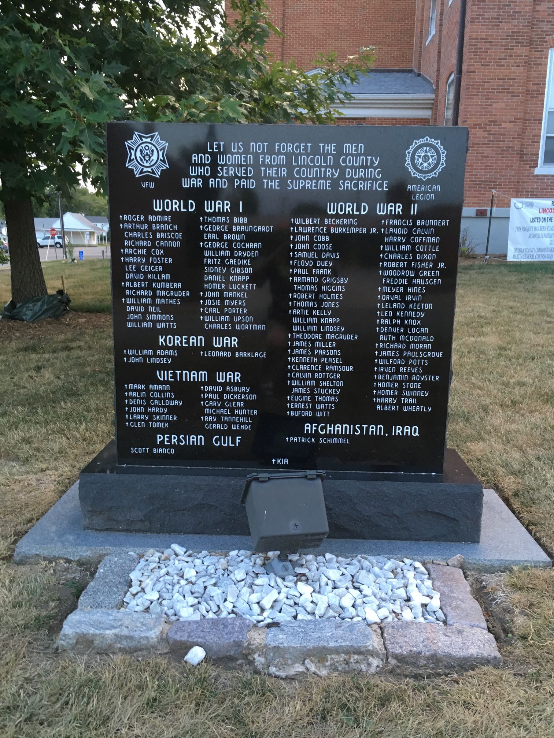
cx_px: 277
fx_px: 619
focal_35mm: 29
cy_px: 369
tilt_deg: -11.8
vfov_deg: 61.7
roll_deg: -2.0
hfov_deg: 48.2
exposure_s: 1/30
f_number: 2.2
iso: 80
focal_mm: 4.15
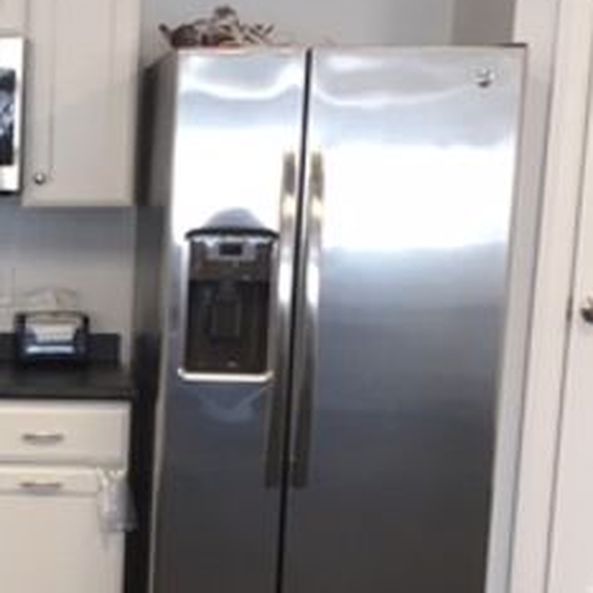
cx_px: -158
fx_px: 1706
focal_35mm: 88
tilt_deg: -10.9
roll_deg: -0.3
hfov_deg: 18.5
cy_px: 491
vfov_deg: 19.5
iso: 64
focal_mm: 4.15
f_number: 2.2
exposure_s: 1/30
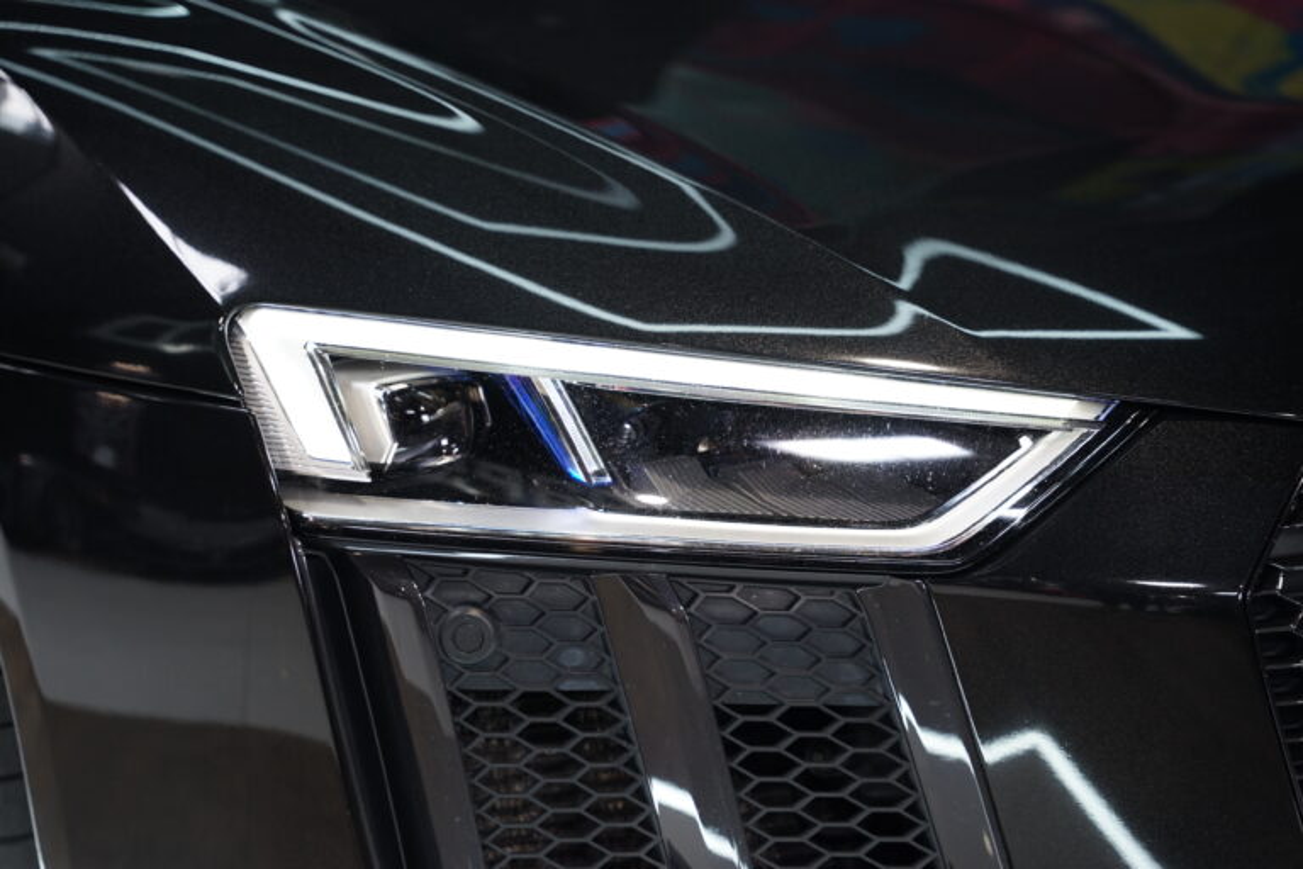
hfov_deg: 28.8
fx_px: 2533
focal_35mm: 70
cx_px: 652
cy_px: 434
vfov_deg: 19.5
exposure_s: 1/80
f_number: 3.2
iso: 640
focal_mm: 70
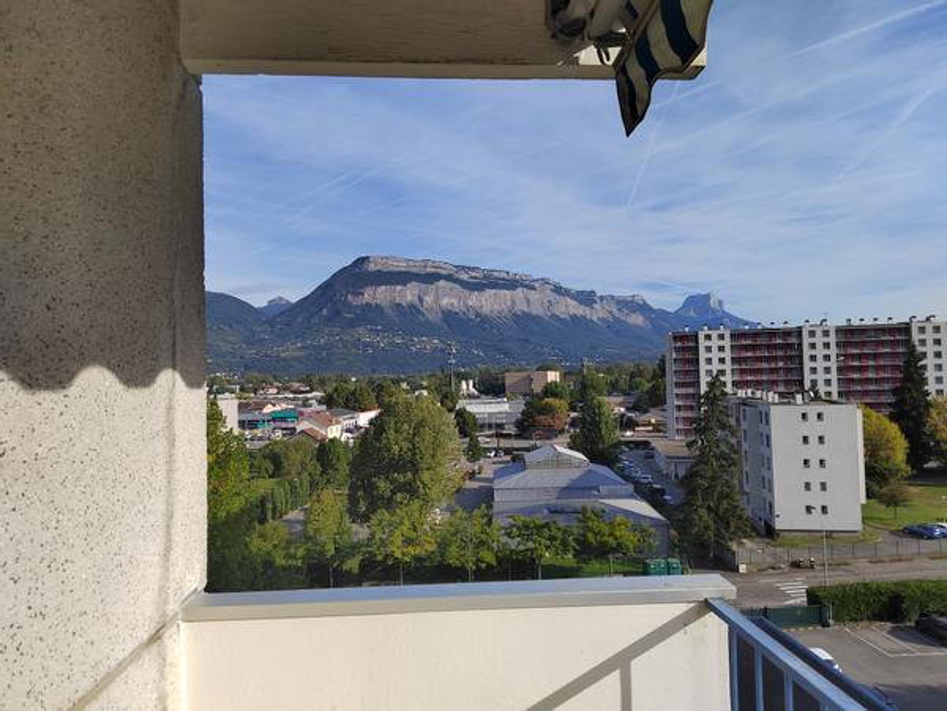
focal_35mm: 23
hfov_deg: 73.9
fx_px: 629
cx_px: 474
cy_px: 356
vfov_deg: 58.9
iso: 300
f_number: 1.9
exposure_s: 1/2400
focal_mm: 5.52
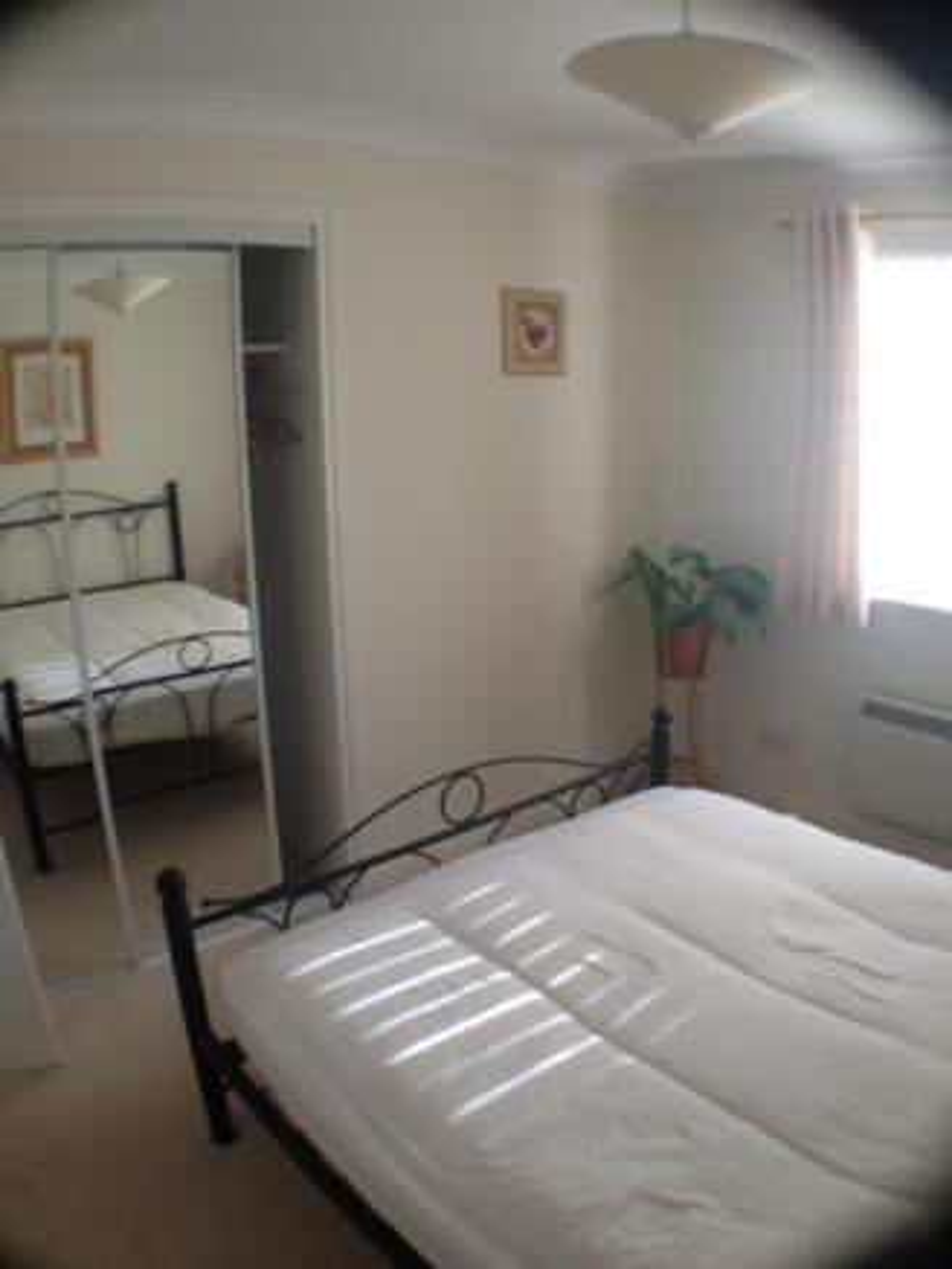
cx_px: 476
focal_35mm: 35
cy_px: 634
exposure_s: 1/138
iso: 50
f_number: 2.4
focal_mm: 4.28
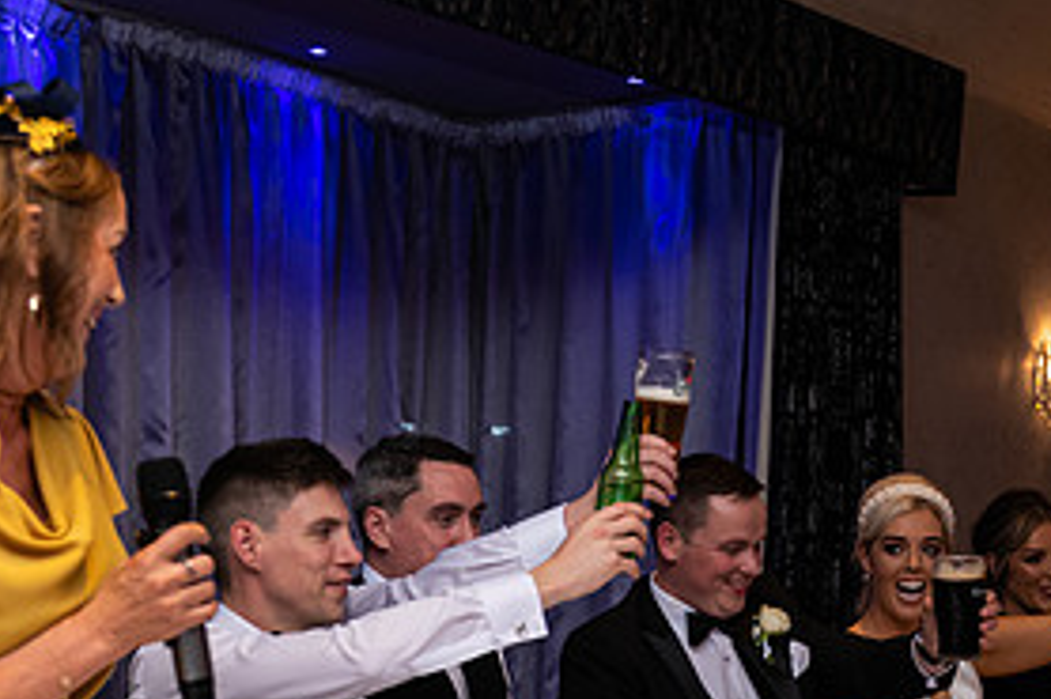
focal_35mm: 71
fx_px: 2071
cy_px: 576
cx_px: 631
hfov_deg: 28.4
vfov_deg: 18.9
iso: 640
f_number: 3.5
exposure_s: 1/160
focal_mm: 34
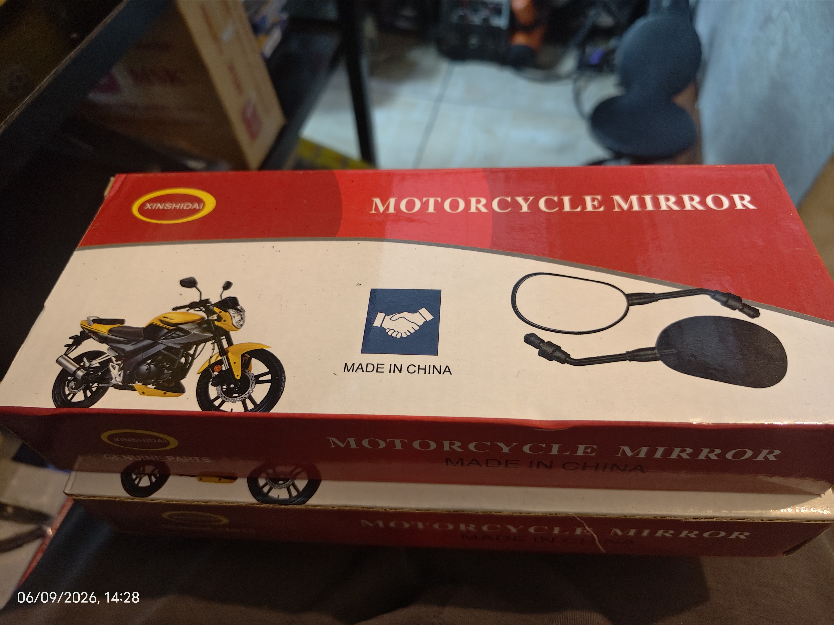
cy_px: 312
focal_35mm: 23
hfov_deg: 73.9
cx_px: 417
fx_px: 554
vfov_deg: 58.9
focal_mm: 5.56
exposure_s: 1/50
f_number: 1.88
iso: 772
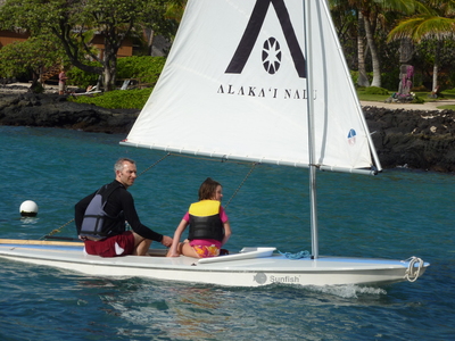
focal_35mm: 137
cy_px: 170
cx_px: 228
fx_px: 1801
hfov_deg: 14.4
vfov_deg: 10.8
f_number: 5.6
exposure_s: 1/800
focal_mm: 22.5
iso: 80
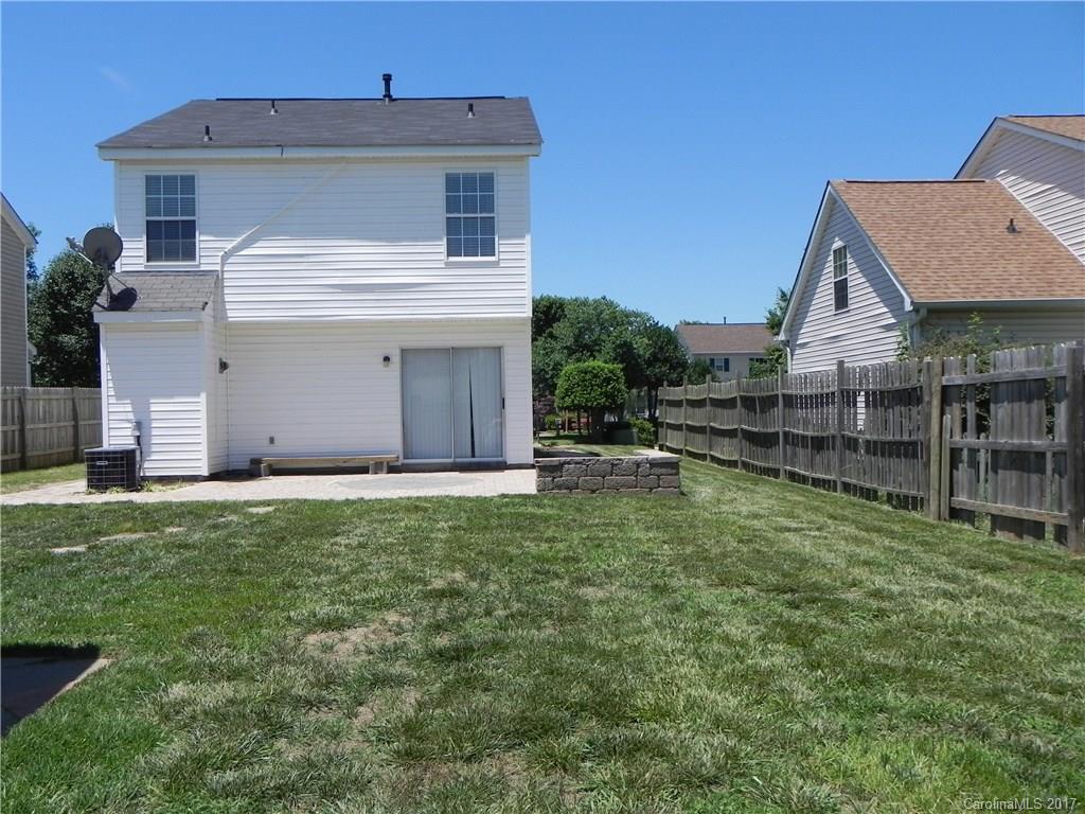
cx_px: 542
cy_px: 407
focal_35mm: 29
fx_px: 909
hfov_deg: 61.7
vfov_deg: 48.2
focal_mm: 5.2
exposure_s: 1/1400
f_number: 4
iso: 160
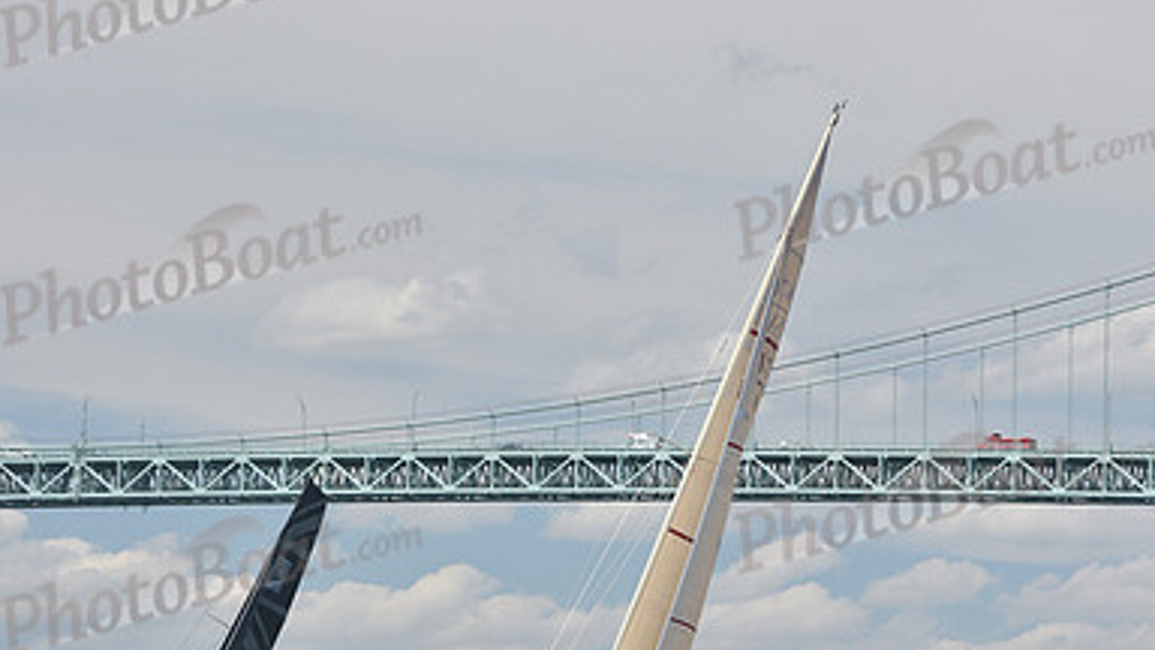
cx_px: 579
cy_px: 382
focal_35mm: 269
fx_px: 8238
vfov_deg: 4.5
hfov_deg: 8.0
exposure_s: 1/800
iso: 320
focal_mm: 170
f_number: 6.3
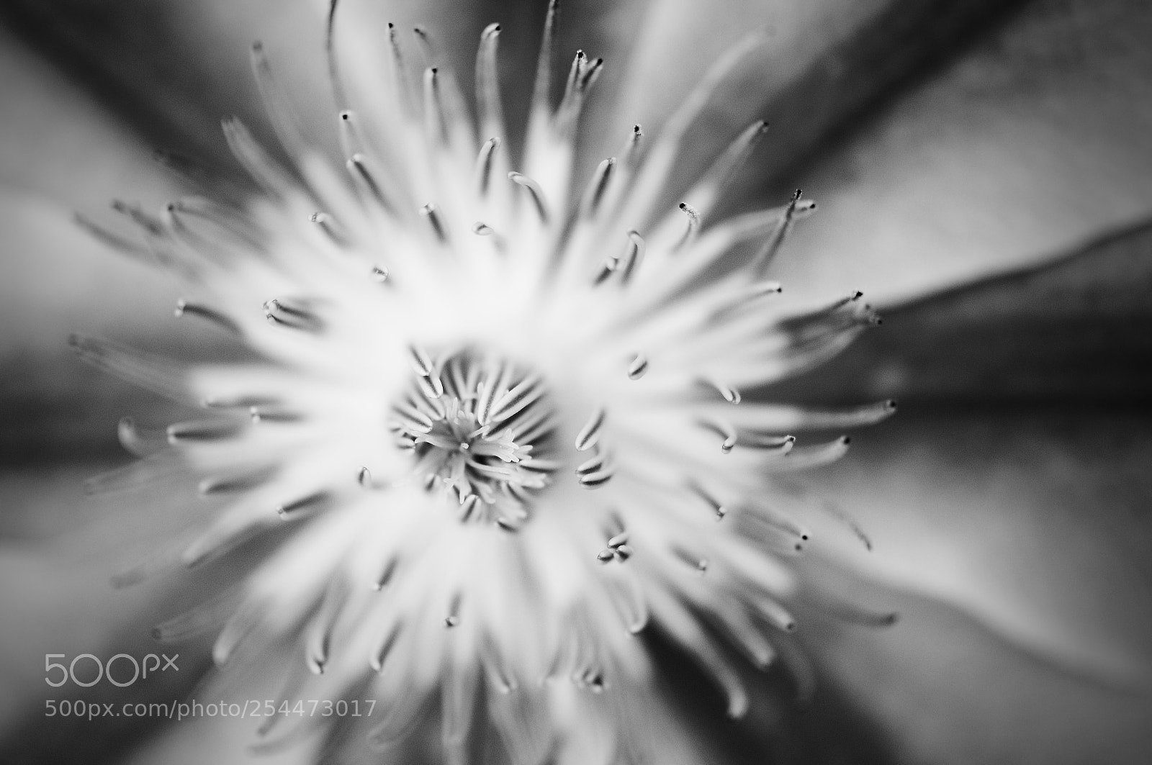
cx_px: 576
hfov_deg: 37.9
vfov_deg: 25.7
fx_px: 1678
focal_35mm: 52
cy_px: 382
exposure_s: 1/640
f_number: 3.5
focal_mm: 35
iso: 400
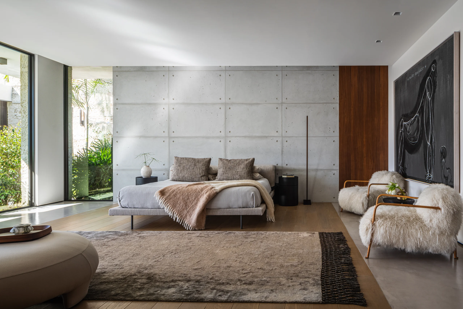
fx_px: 309
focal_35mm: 24
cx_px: 232
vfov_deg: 53.1
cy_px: 154
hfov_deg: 73.7
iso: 320
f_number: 13
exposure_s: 1/60
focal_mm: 24
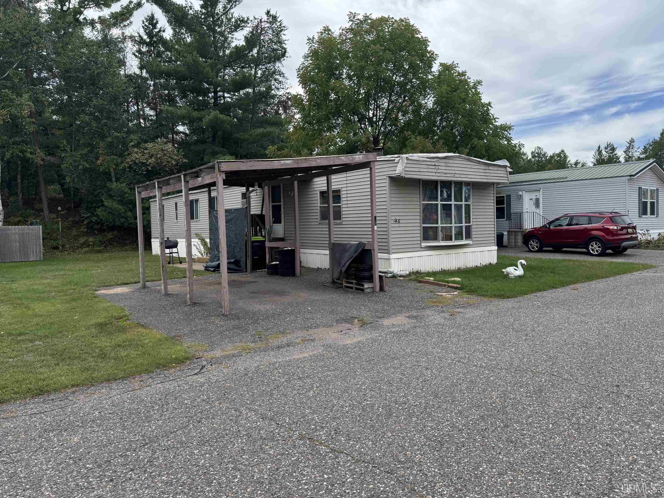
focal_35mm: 25
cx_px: 338
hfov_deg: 69.4
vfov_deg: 54.9
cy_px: 240
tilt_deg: -3.1
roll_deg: +1.2
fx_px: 480
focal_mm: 6.76
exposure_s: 1/1524
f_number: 1.78
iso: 80
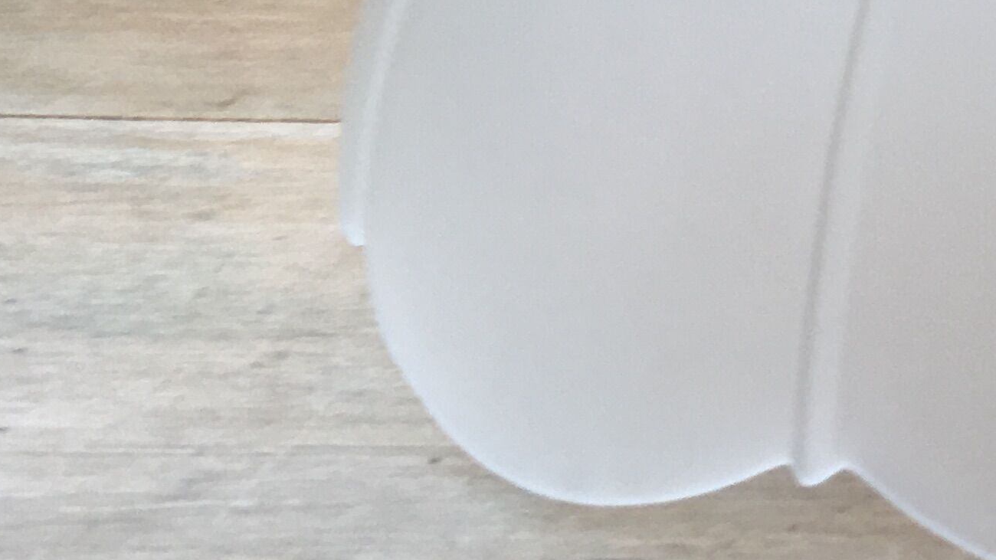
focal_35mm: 98
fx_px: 2588
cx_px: 1315
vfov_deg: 11.8
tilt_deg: -16.3
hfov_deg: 19.9
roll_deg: -0.3
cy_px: -266
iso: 25
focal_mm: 4.15
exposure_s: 1/50
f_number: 2.2
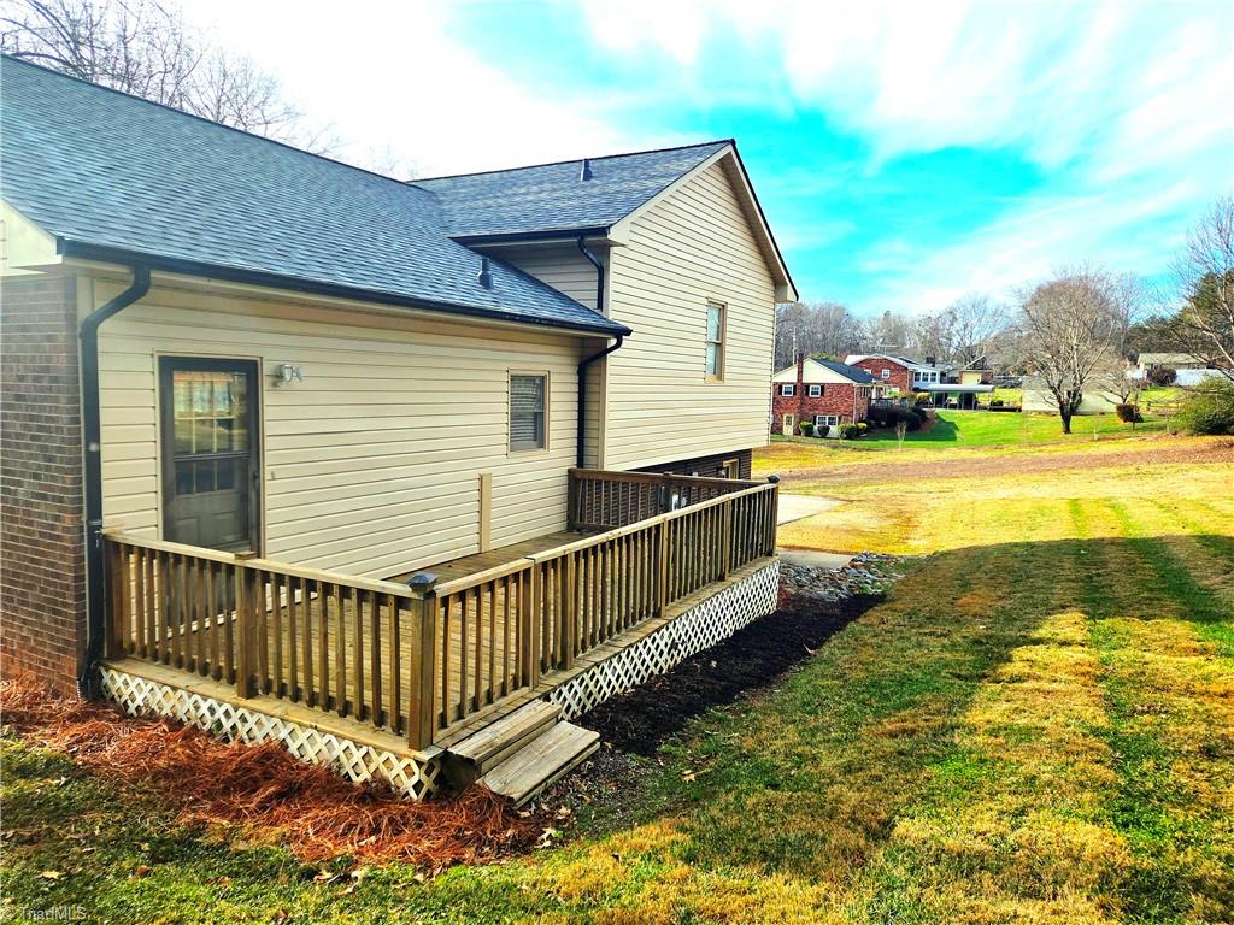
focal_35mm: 23
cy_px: 462
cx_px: 617
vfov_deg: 58.9
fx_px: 820
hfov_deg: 73.9
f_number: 1.8
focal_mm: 5.4
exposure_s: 1/5000
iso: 80
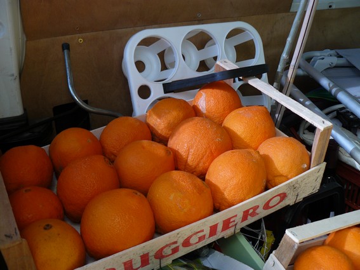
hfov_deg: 51.4
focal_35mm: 36
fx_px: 374
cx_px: 180
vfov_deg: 39.6
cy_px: 135
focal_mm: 6
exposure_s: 1/100
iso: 100
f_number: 2.8
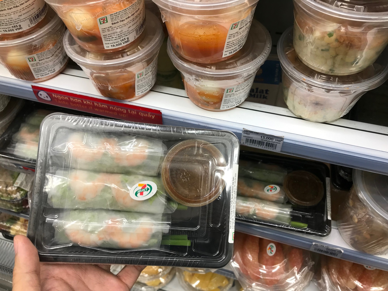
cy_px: 146
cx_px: 194
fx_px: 314
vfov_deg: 49.7
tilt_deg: -54.0
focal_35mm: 28
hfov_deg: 63.4
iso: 25
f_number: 1.8
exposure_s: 1/50
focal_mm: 3.99
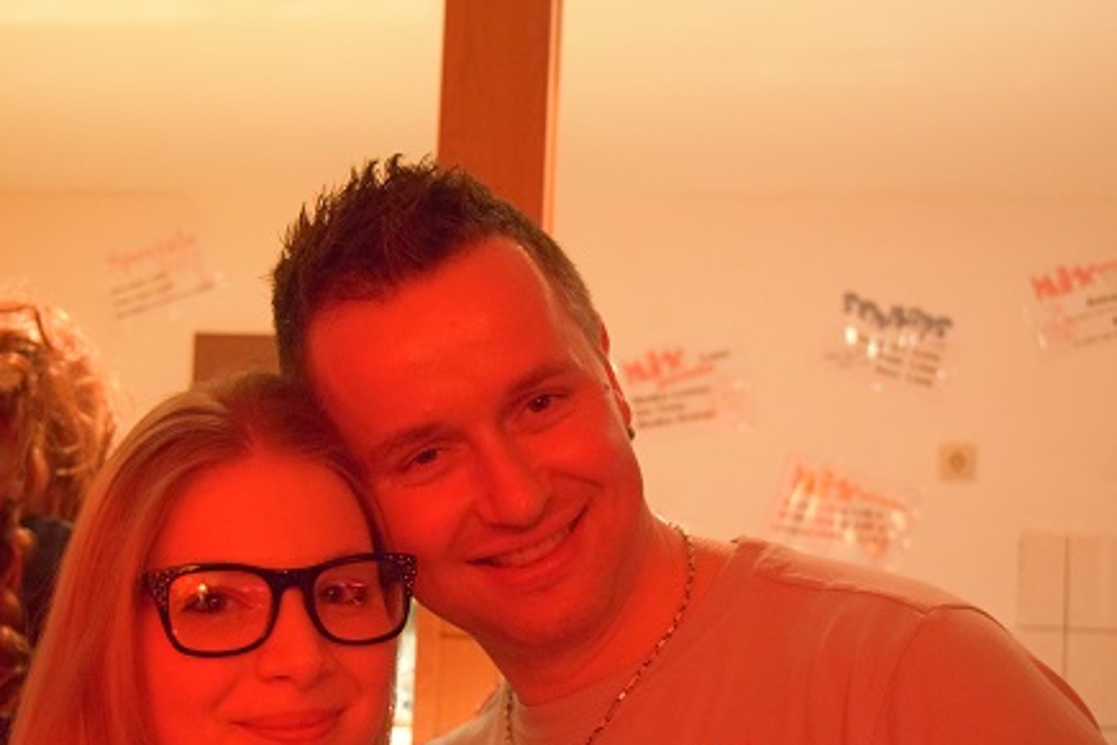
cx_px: 436
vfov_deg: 24.2
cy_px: 494
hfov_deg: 35.7
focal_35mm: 56
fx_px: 1728
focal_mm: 27
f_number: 4
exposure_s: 1/30
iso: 6400
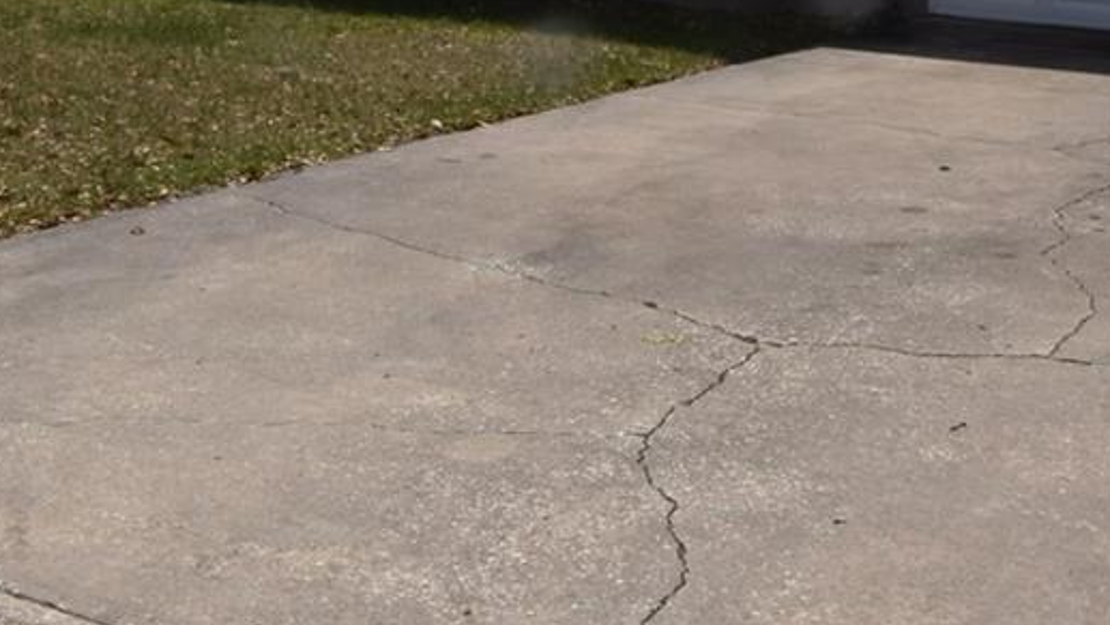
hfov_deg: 31.0
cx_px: 571
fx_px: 2002
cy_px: -79
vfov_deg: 17.1
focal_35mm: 68
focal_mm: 14
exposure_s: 1/100
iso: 100
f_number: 18
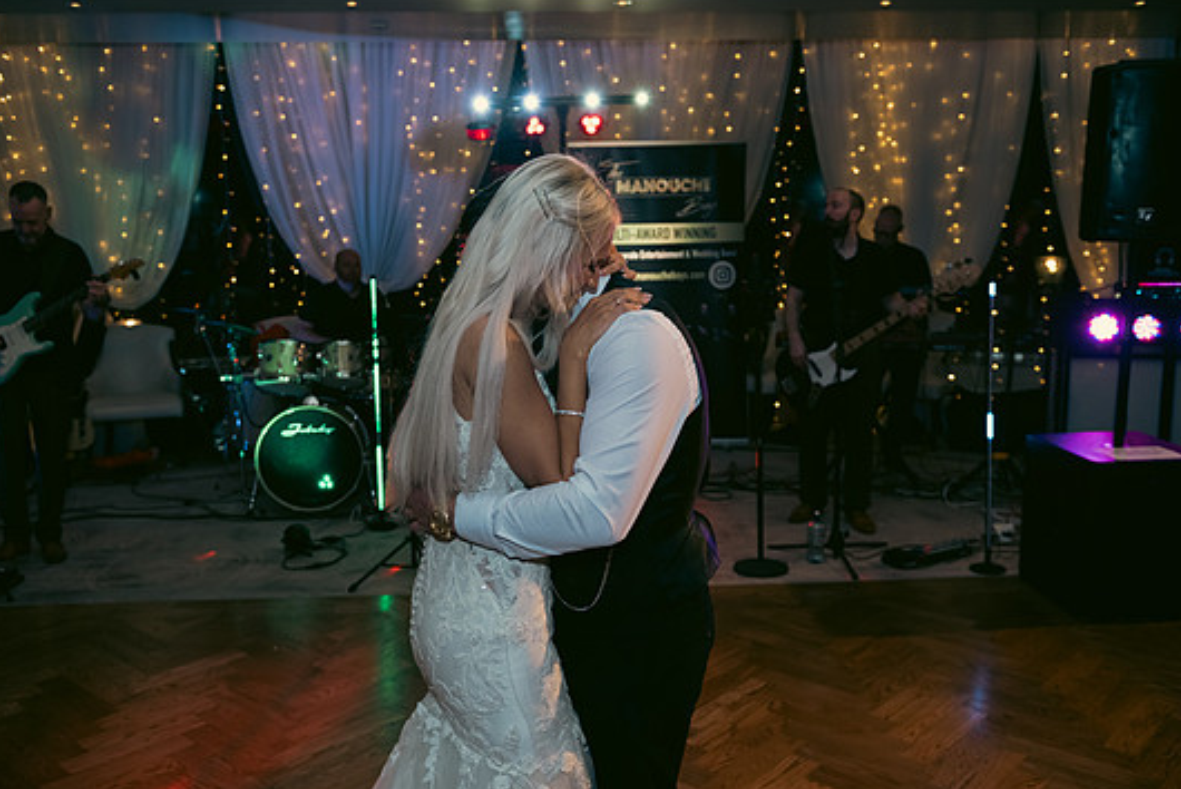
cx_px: 582
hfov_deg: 54.4
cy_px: 402
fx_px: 1149
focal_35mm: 35
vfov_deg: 37.9
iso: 640
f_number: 3.5
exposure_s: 1/160
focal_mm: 32
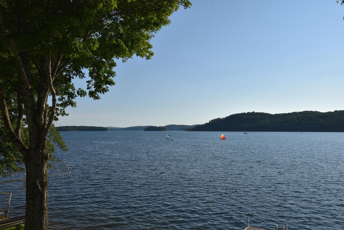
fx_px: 287
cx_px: 172
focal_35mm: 30
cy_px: 115
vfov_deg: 43.6
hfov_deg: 61.9
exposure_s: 1/200
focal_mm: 20
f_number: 13
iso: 100
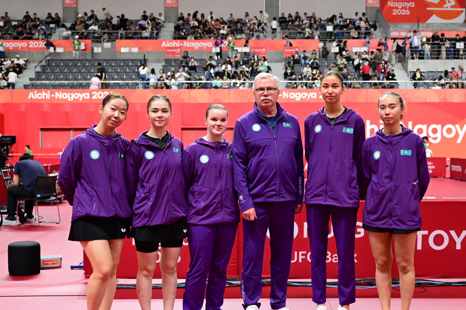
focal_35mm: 45
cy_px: 166
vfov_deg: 29.9
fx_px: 582
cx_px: 253
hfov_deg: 43.6
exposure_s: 1/800
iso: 2500
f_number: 3.5
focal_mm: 38
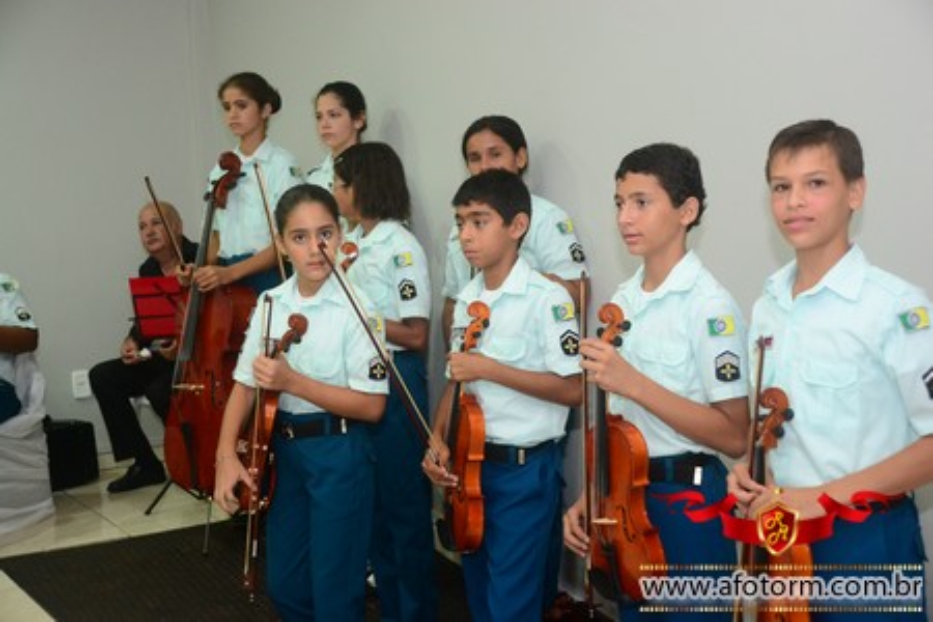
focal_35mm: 52
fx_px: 1361
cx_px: 466
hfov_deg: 37.9
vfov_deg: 25.8
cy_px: 311
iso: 1600
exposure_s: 1/60
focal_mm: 35
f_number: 4.2
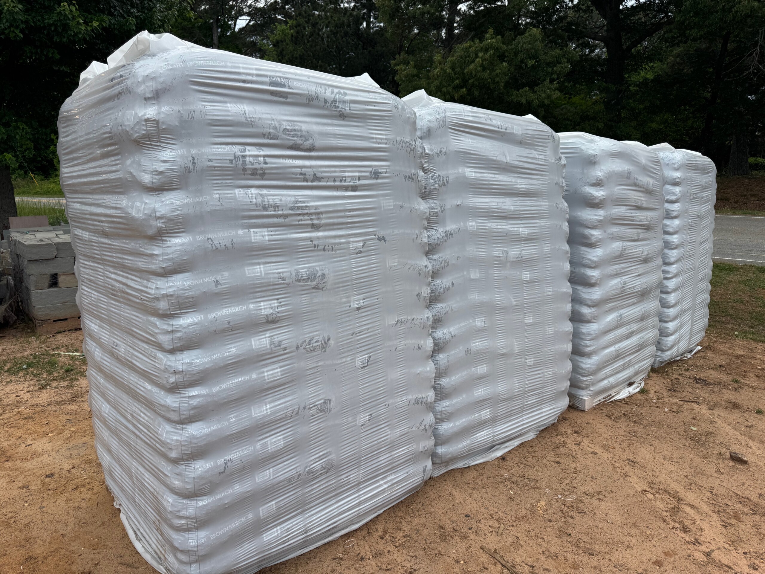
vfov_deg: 56.8
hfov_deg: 71.6
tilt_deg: -14.5
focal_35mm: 24
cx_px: 382
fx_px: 530
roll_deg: -2.5
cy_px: 287
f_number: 1.78
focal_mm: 6.76
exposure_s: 1/3096
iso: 80
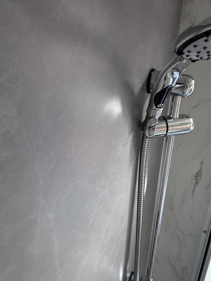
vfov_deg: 58.3
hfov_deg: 44.8
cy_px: 142
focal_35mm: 31
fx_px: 252
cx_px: 140
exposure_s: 1/60
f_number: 1.9
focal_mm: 2.69
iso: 250
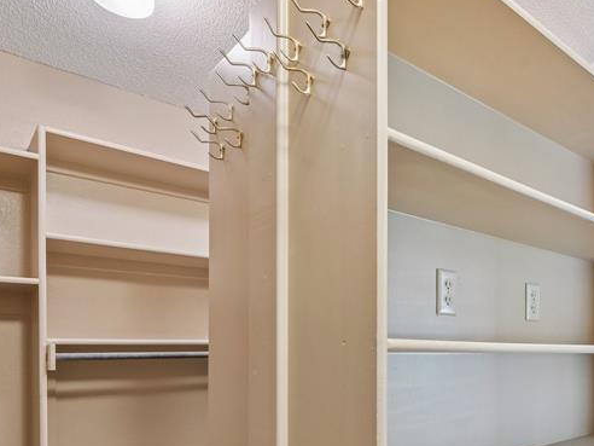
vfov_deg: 47.6
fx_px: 480
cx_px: 455
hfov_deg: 59.6
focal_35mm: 28
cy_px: 342
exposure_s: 1/1.67
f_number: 8
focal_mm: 14
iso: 400
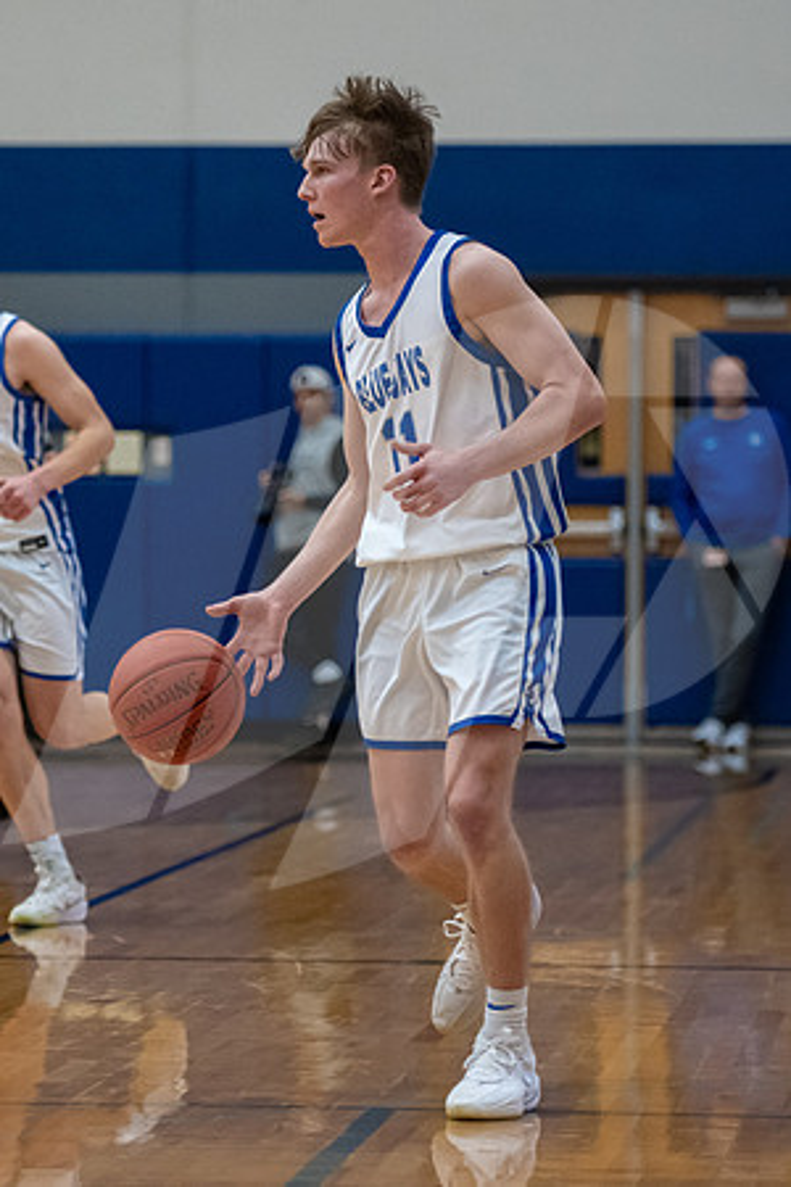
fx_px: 6425
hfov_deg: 7.0
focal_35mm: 195
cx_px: 246
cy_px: 478
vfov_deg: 10.5
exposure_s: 1/1000
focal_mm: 105
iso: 5000
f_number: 2.8
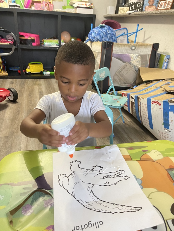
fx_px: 168
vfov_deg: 69.4
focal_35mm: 25
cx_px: 87
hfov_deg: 54.9
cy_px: 116
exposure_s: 1/40
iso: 400
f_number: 1.6
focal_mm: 5.1
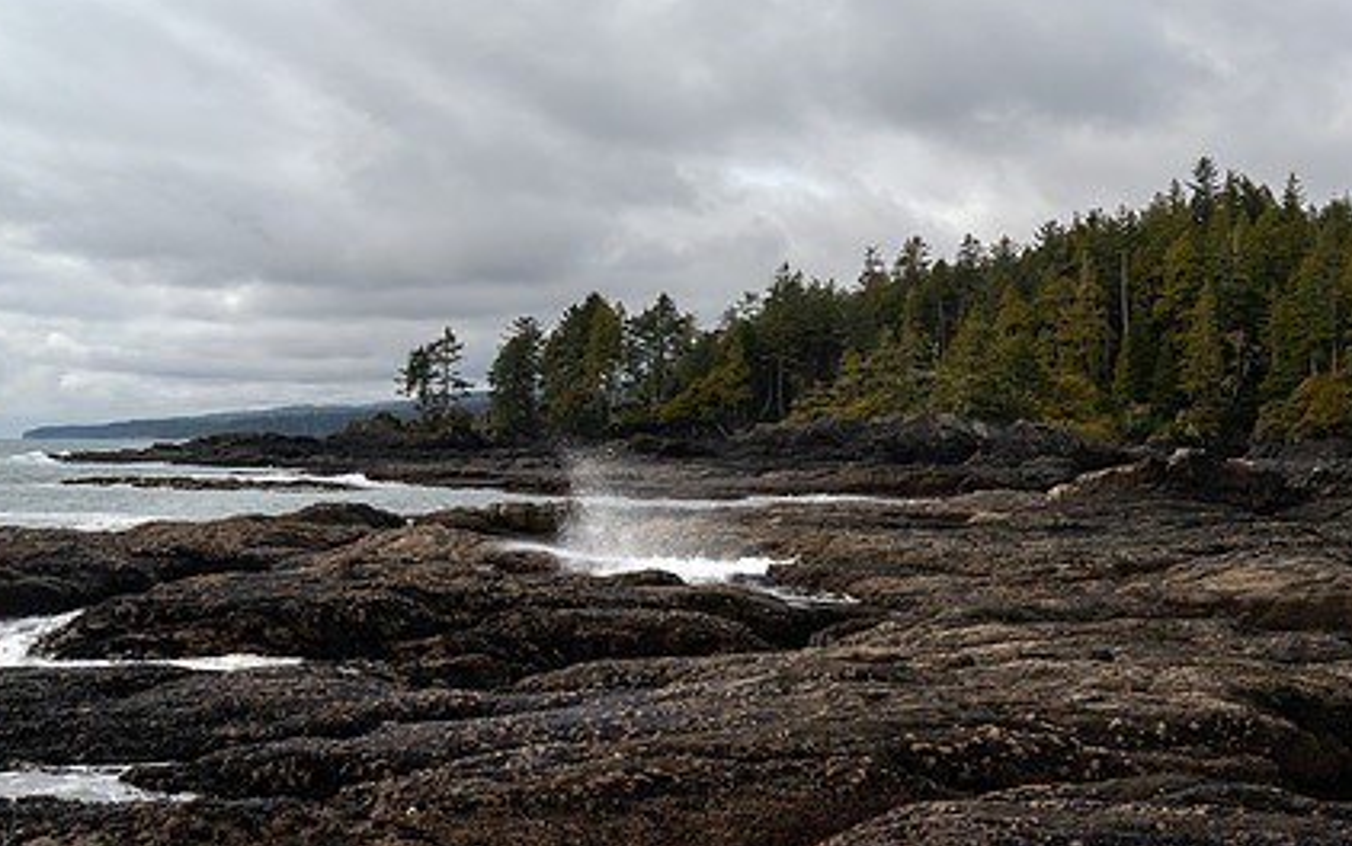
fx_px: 1327
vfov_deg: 35.4
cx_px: 889
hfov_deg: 53.1
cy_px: 420
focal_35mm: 36
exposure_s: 1/125
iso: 125
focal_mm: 17
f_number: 6.7
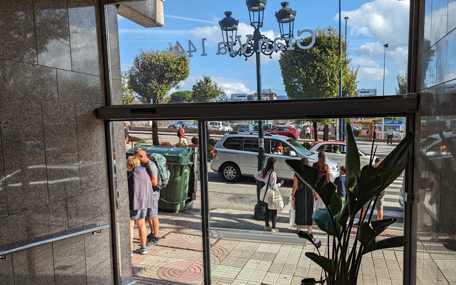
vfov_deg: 44.5
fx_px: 348
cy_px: 158
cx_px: 249
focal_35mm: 28
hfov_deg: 66.3
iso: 45
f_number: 1.85
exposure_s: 1/1217
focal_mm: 6.81
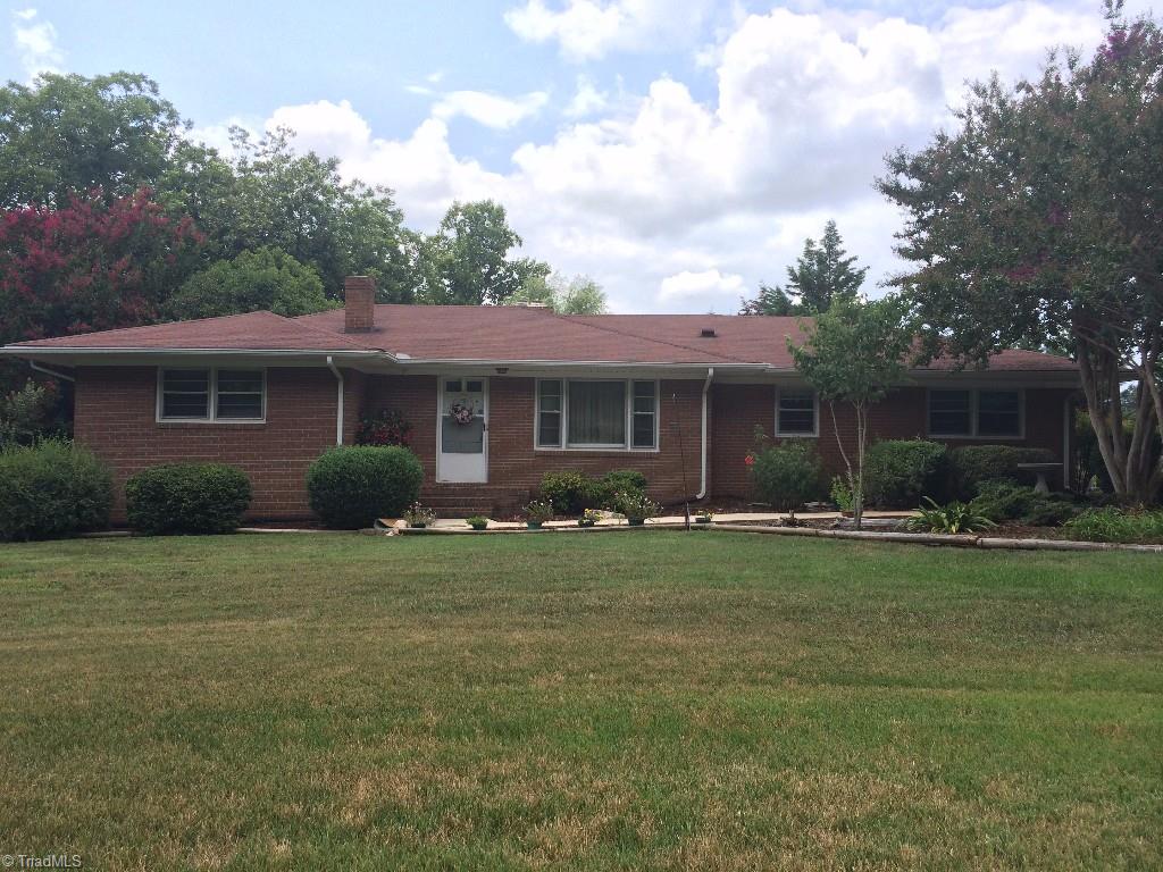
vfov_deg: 46.8
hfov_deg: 60.0
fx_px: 1008
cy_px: 436
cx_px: 582
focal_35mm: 30
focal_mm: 4.12
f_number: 2.2
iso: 32
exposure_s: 1/1172
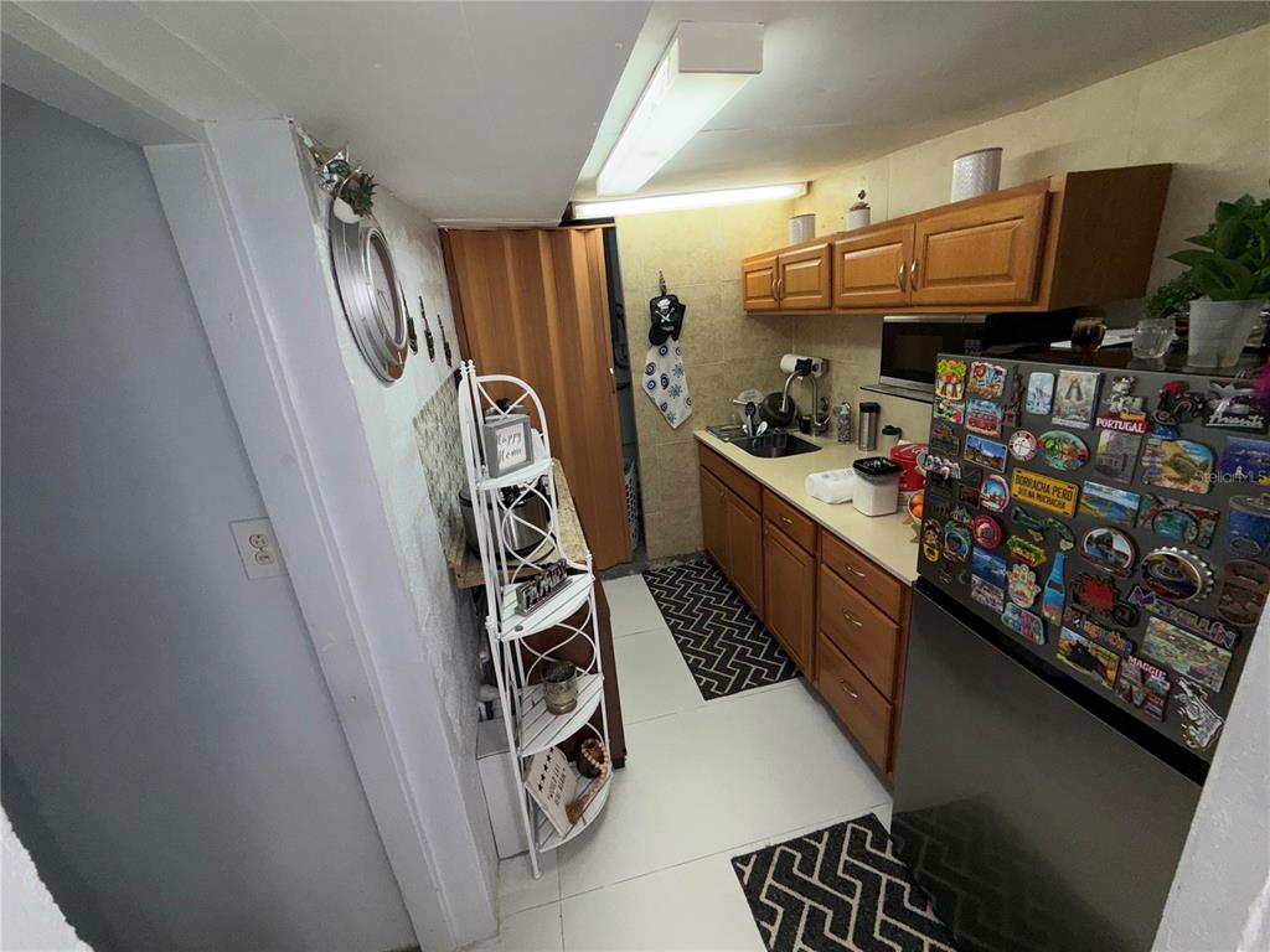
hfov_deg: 102.1
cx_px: 635
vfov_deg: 85.7
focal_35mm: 14
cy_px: 476
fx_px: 514
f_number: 2.2
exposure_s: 1/120
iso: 40
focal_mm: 2.22
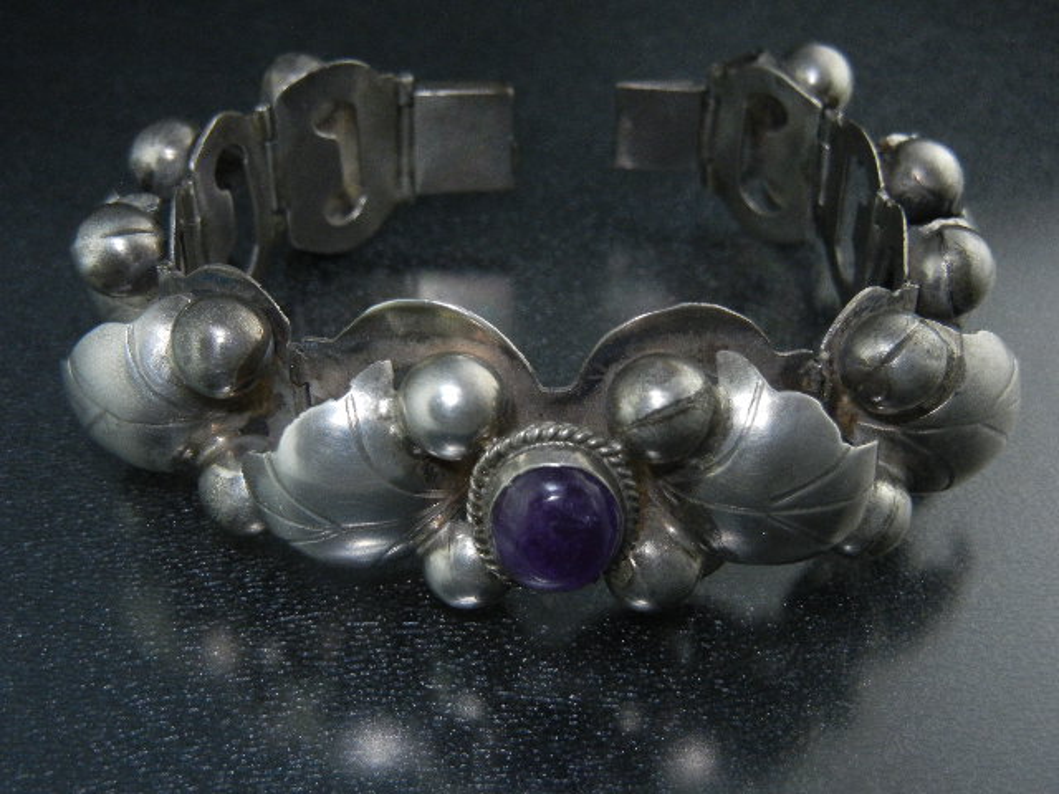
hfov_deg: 36.8
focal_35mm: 52
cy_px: 397
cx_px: 530
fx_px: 1591
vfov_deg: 28.0
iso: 575
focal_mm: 9.3
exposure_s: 1/30
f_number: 7.8
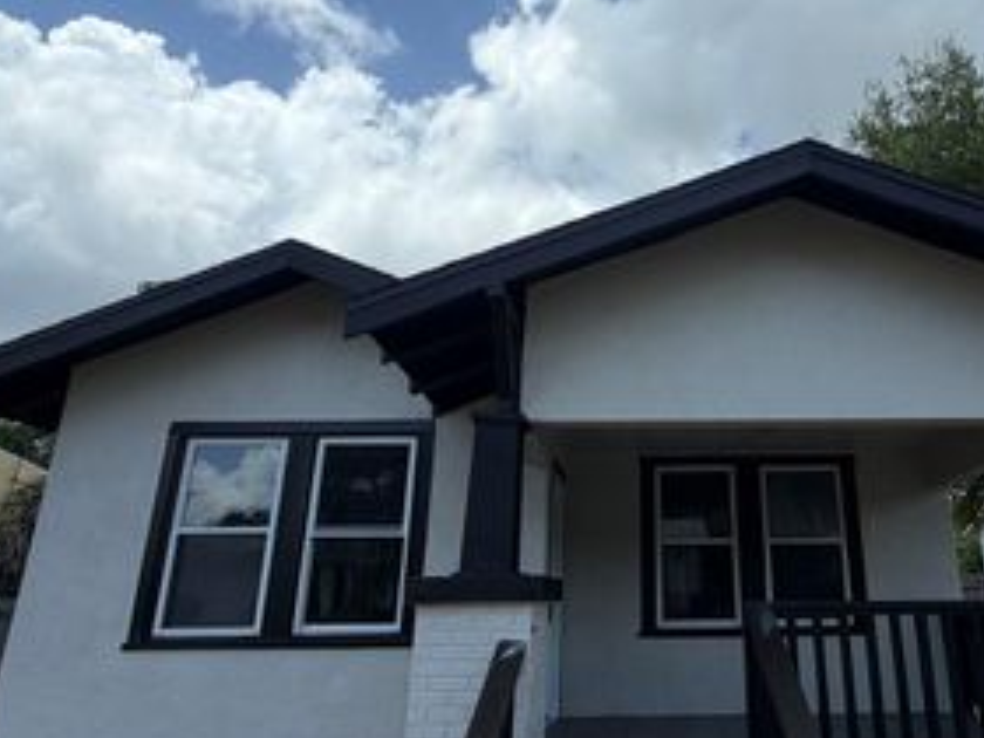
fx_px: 711
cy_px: 374
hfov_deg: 67.3
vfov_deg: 54.9
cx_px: 664
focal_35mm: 25
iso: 20
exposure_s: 1/1105
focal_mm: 2.22
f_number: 2.2
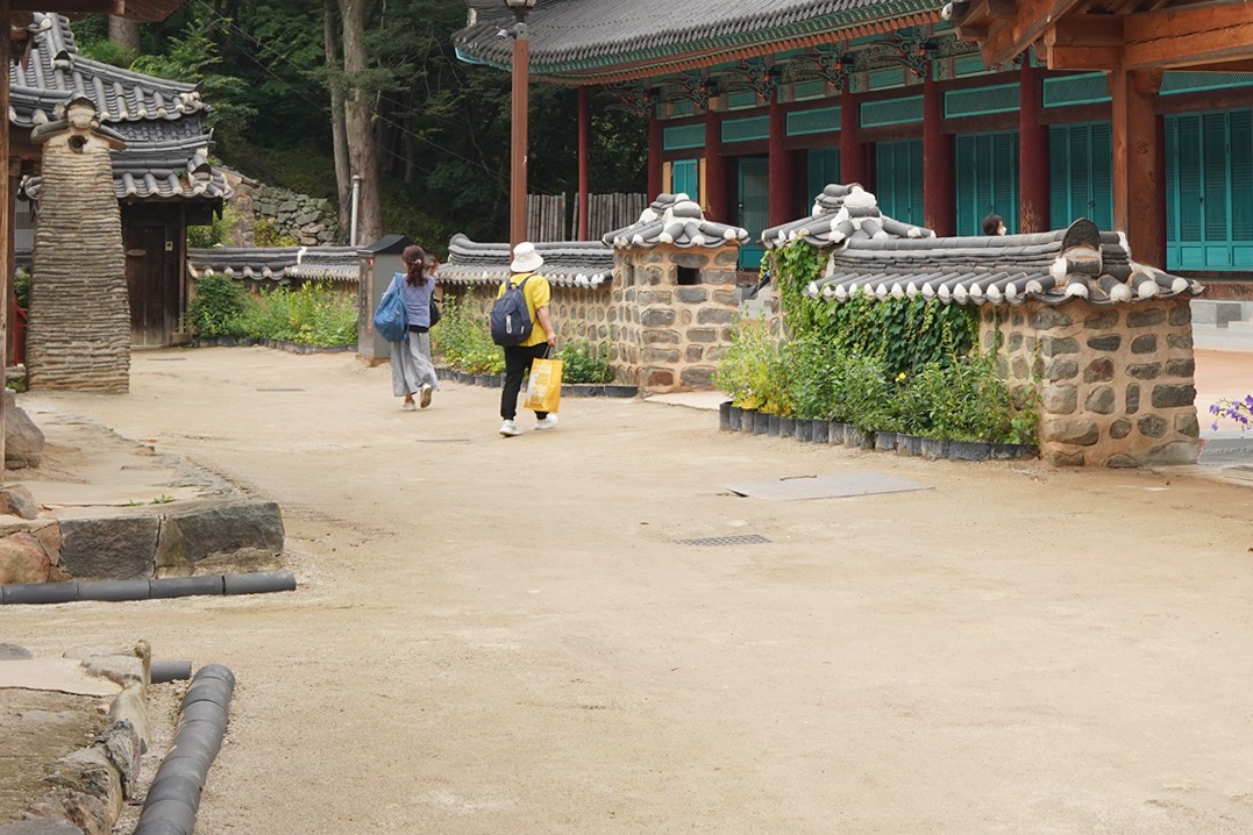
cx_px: 902
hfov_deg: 30.6
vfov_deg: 20.5
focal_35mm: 65
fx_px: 2262
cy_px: 85
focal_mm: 35
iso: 400
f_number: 7.1
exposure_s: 1/100
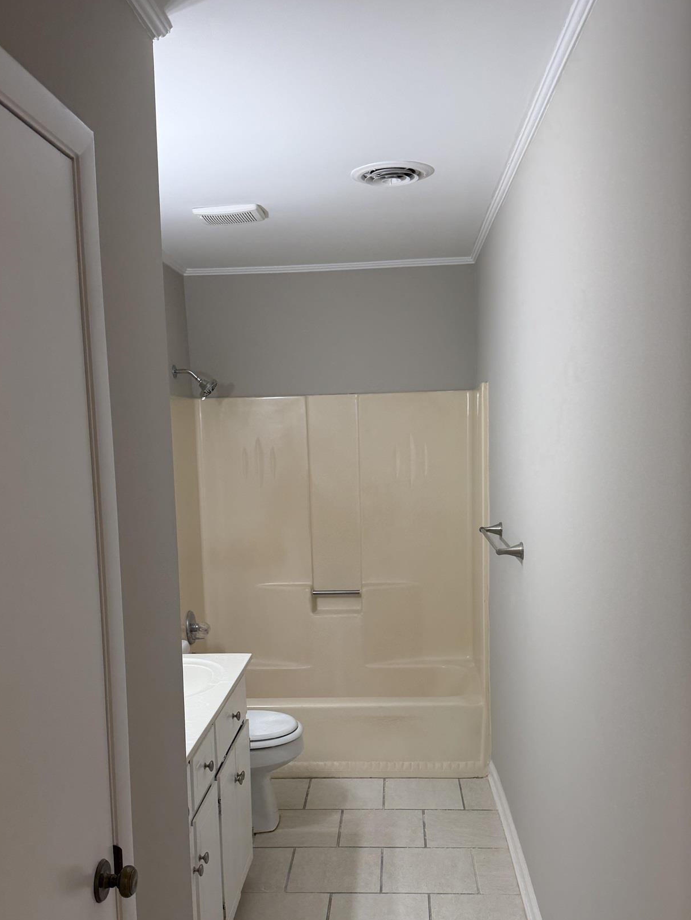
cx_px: 337
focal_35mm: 34
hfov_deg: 41.8
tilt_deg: -6.6
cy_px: 538
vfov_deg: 53.7
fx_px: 905
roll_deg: +1.8
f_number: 1.78
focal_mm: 6.76
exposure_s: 1/120
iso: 100
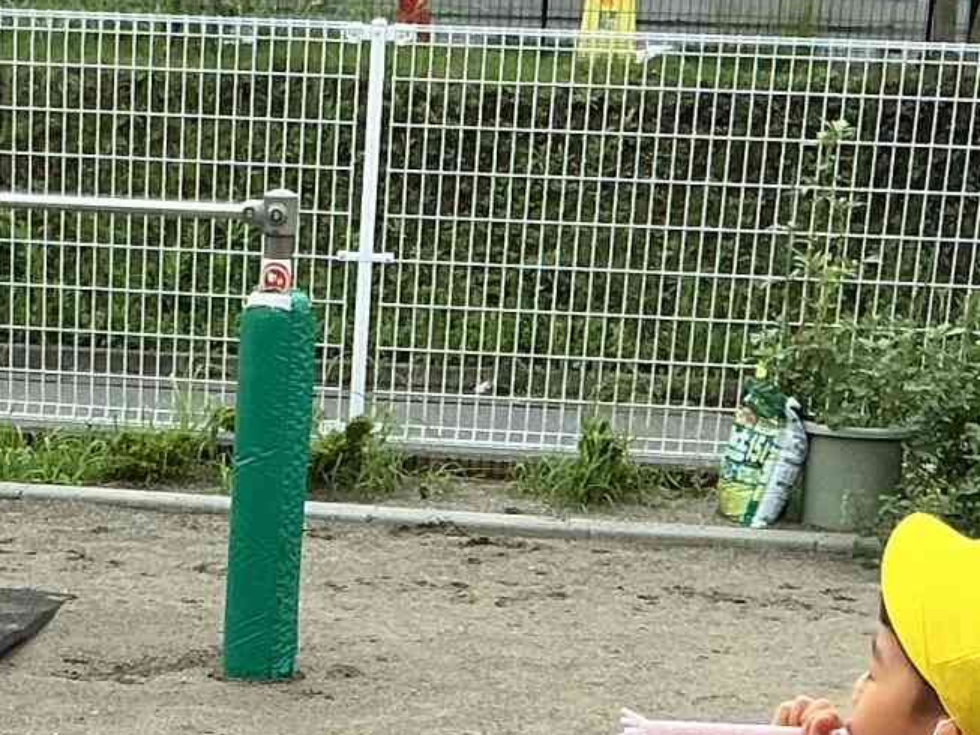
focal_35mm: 111
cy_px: 1223
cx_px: 159
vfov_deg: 12.4
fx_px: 3143
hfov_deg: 17.5
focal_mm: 3
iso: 25
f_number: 1.8
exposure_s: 1/1121
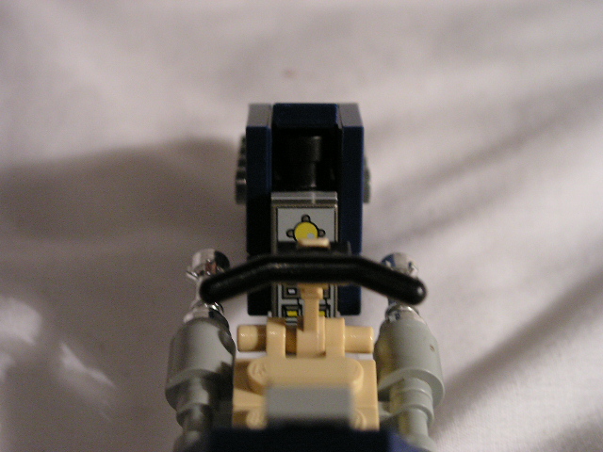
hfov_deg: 22.5
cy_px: 226
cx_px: 302
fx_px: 1516
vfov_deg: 17.0
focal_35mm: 87
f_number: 3.3
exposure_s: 1/30
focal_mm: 14.5
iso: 200
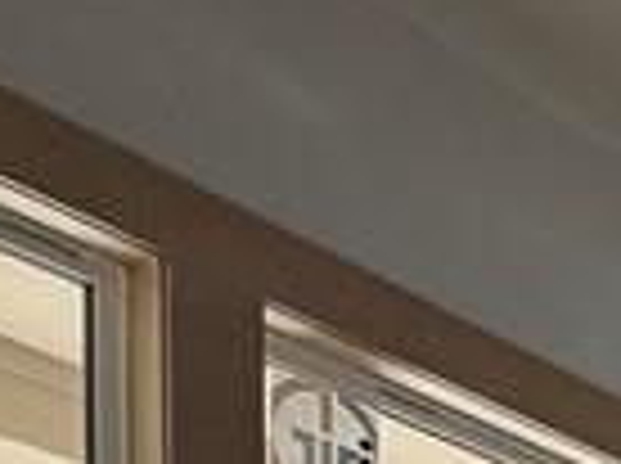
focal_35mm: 104
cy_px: 1203
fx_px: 1862
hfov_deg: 14.6
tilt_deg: -1.1
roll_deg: -0.1
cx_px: 1346
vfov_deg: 11.2
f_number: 2.2
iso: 160
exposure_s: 1/121
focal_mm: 2.22
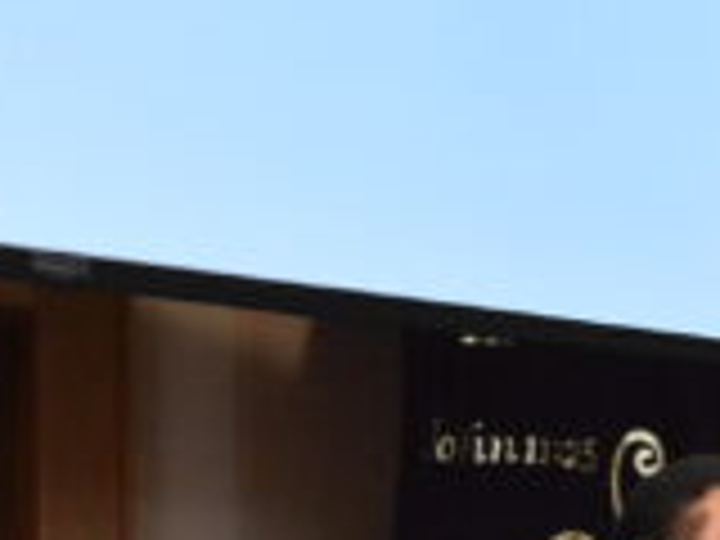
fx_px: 6531
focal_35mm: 314
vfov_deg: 4.7
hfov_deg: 6.3
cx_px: 652
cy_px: 803
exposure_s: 1/50
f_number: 8
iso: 3600
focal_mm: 34
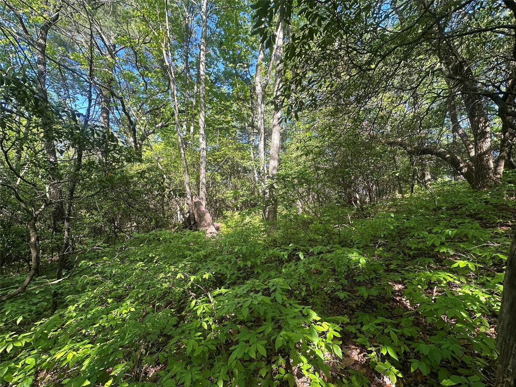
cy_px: 194
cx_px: 258
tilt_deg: -0.9
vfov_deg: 85.7
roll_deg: -1.0
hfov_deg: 102.1
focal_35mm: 14
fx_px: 209
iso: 40
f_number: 2.2
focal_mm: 2.22
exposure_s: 1/113
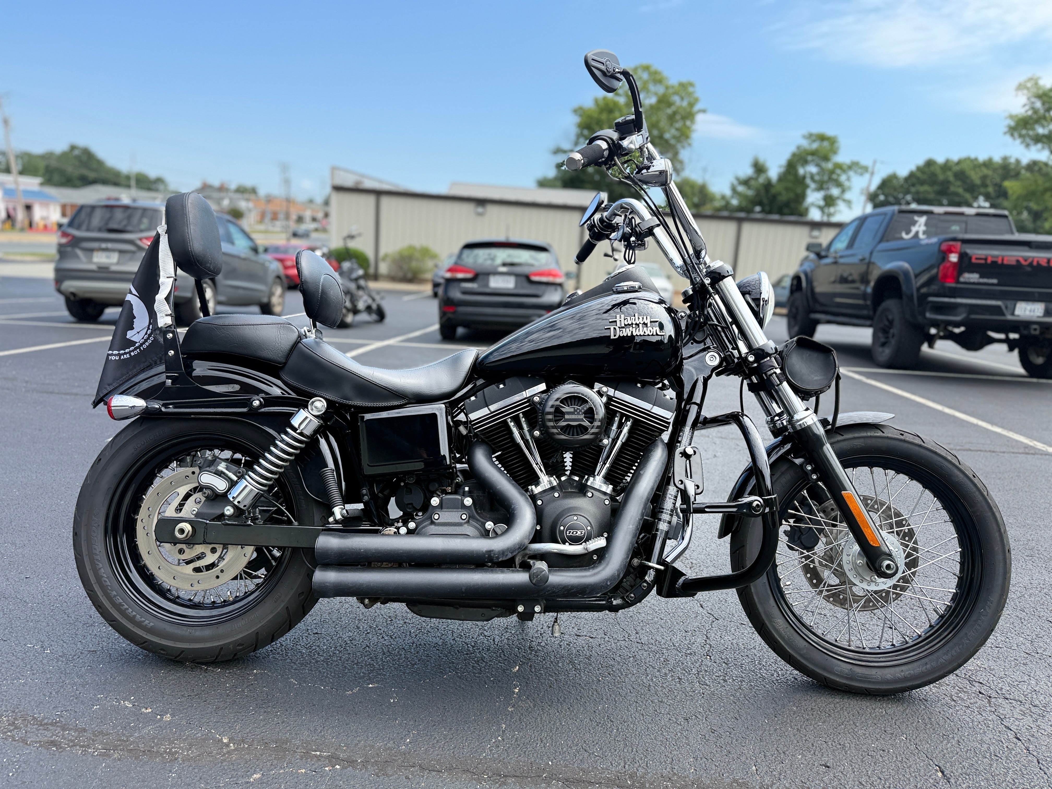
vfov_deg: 56.8
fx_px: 729
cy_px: 394
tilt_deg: -12.3
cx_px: 526
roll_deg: -5.0
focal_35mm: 24
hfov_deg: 71.6
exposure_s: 1/2110
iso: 100
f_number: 1.78
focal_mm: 6.76
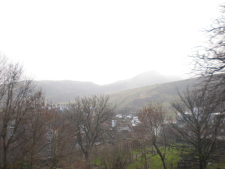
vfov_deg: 37.8
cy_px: 84
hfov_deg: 49.0
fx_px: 247
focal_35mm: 38
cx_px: 112
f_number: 3.1
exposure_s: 1/108
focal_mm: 6.3
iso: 90
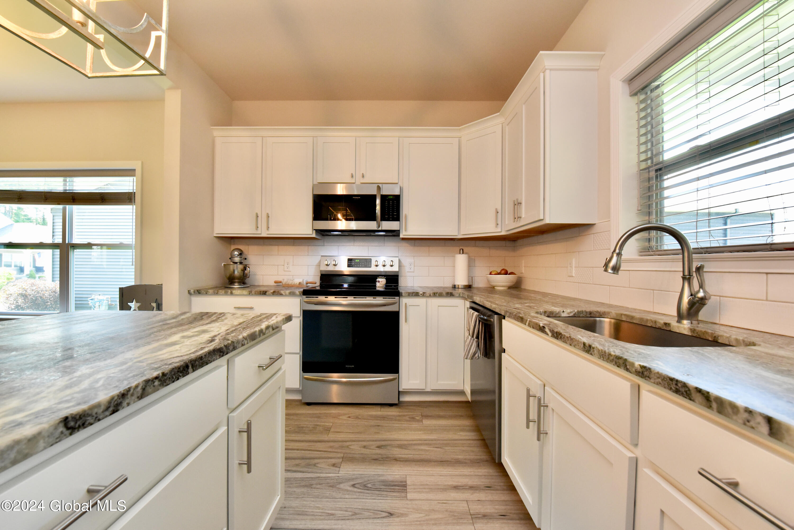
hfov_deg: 104.2
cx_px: 397
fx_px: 309
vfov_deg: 81.3
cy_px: 265
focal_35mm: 14
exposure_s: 1/80
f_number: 10
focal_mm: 14
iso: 3200
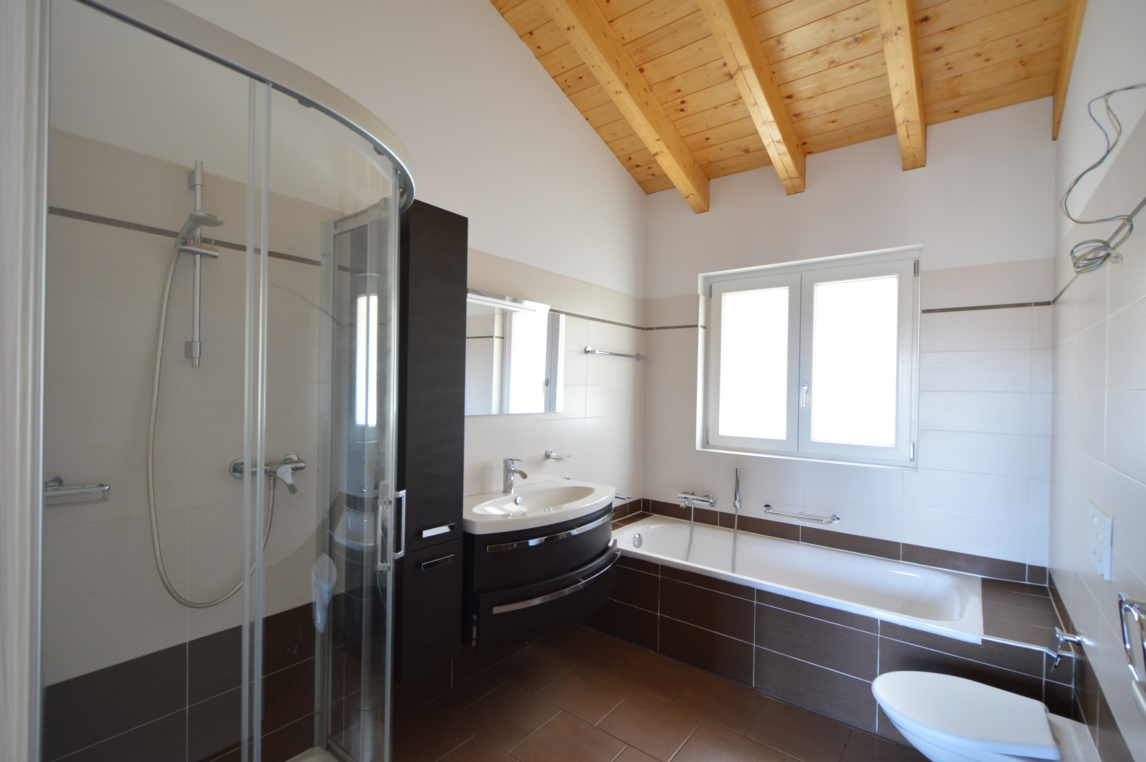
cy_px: 381
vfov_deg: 77.2
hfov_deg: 100.4
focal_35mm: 15
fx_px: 477
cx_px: 573
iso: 720
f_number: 3.5
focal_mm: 10
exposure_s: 1/15
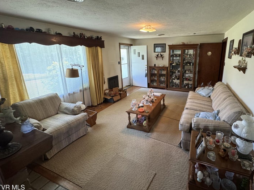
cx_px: 151
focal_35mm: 17
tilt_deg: -13.4
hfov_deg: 90.0
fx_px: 125
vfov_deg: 74.4
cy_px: 83
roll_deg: +0.6
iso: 400
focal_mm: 2.22
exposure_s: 1/60
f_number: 2.2
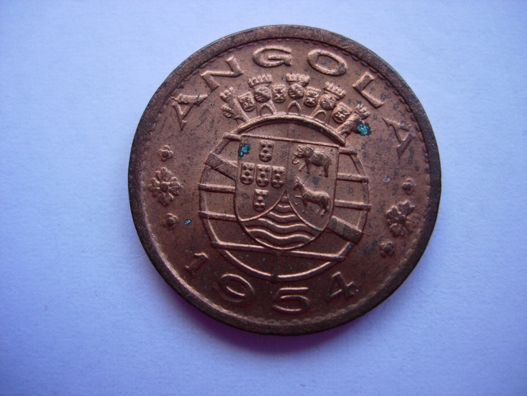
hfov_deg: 49.0
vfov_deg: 37.7
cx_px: 264
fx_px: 579
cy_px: 198
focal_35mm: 38
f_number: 2.8
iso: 102
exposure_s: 1/32
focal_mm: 7.8
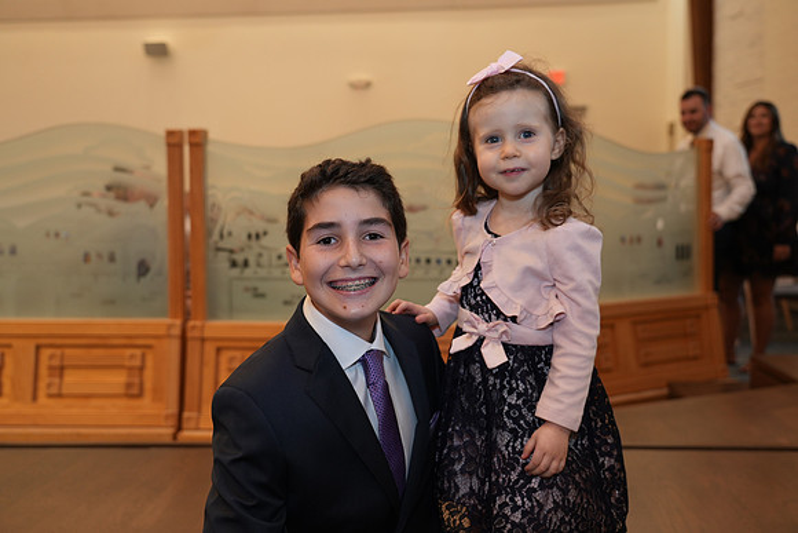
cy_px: 266
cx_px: 399
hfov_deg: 49.5
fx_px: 865
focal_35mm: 39
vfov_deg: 34.2
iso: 640
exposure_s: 1/80
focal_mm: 39
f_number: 4
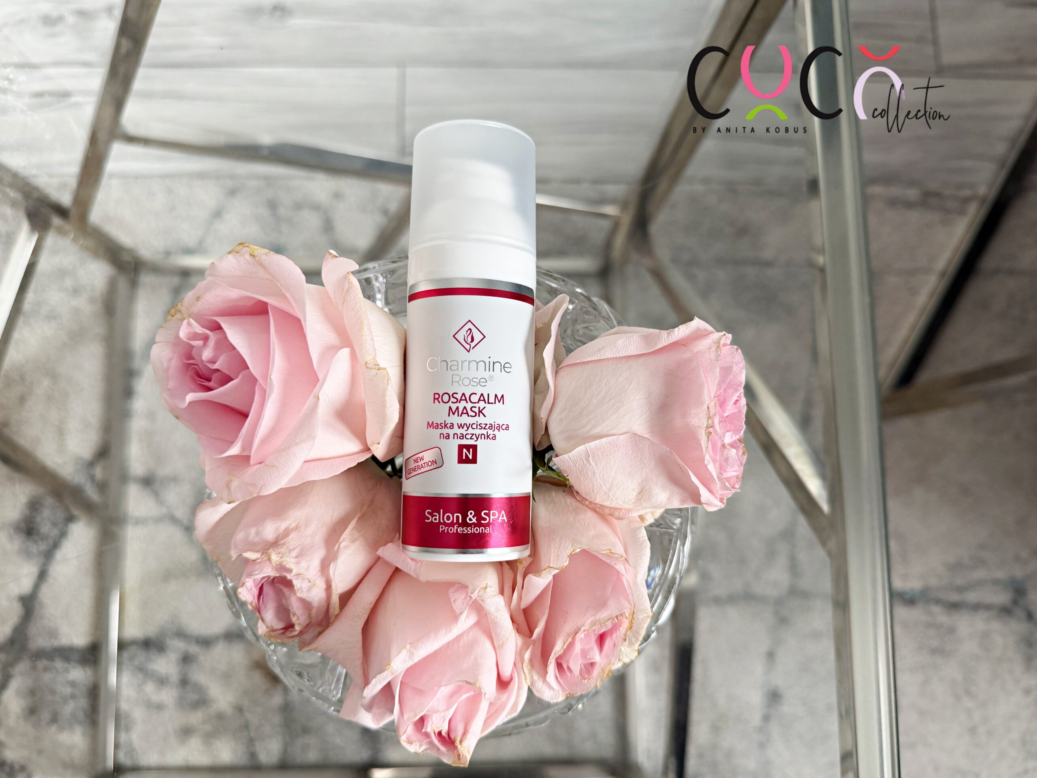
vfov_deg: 56.8
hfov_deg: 71.6
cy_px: 389
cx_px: 518
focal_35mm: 24
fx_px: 719
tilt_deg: -82.7
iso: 200
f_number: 1.78
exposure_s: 1/75
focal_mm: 6.76
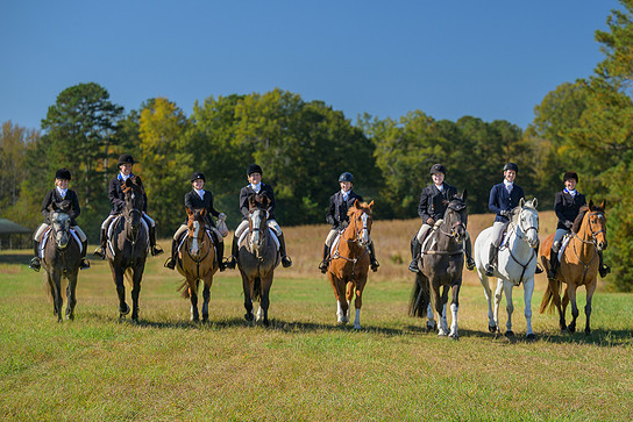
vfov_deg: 12.5
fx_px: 1935
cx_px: 368
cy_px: 215
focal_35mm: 110
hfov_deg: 18.6
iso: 200
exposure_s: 1/1000
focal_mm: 94
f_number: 3.2
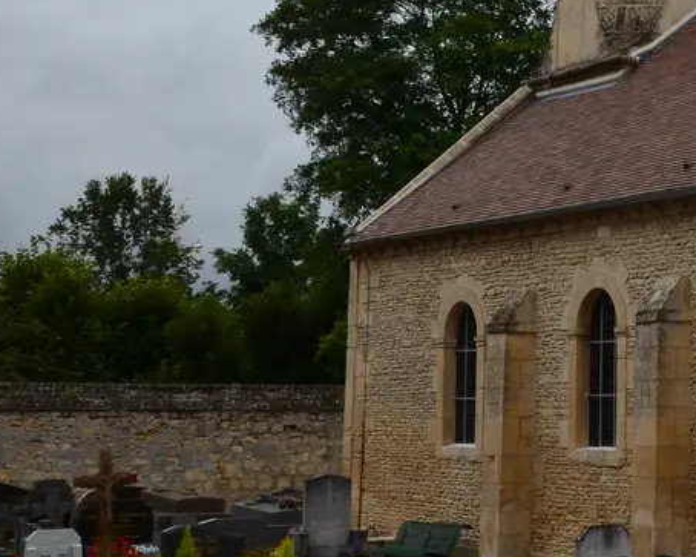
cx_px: 885
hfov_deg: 18.8
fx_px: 1956
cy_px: 57
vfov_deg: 16.0
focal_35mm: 95
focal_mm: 24
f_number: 10
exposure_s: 1/320
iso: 200
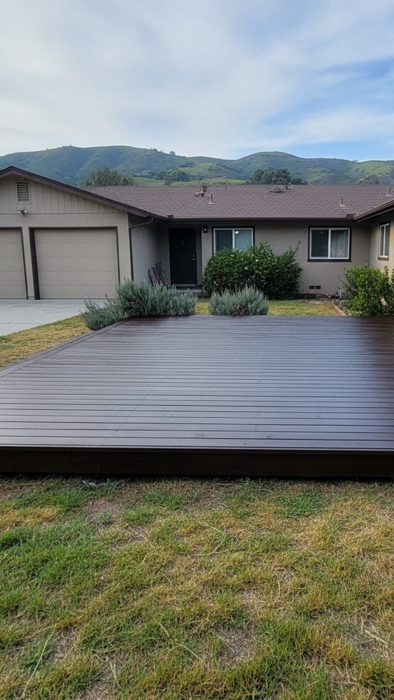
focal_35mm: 27
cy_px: 343
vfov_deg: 69.8
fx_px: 501
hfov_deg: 42.2
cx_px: 269
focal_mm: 6.8
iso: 671
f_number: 1.68
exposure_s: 1/352
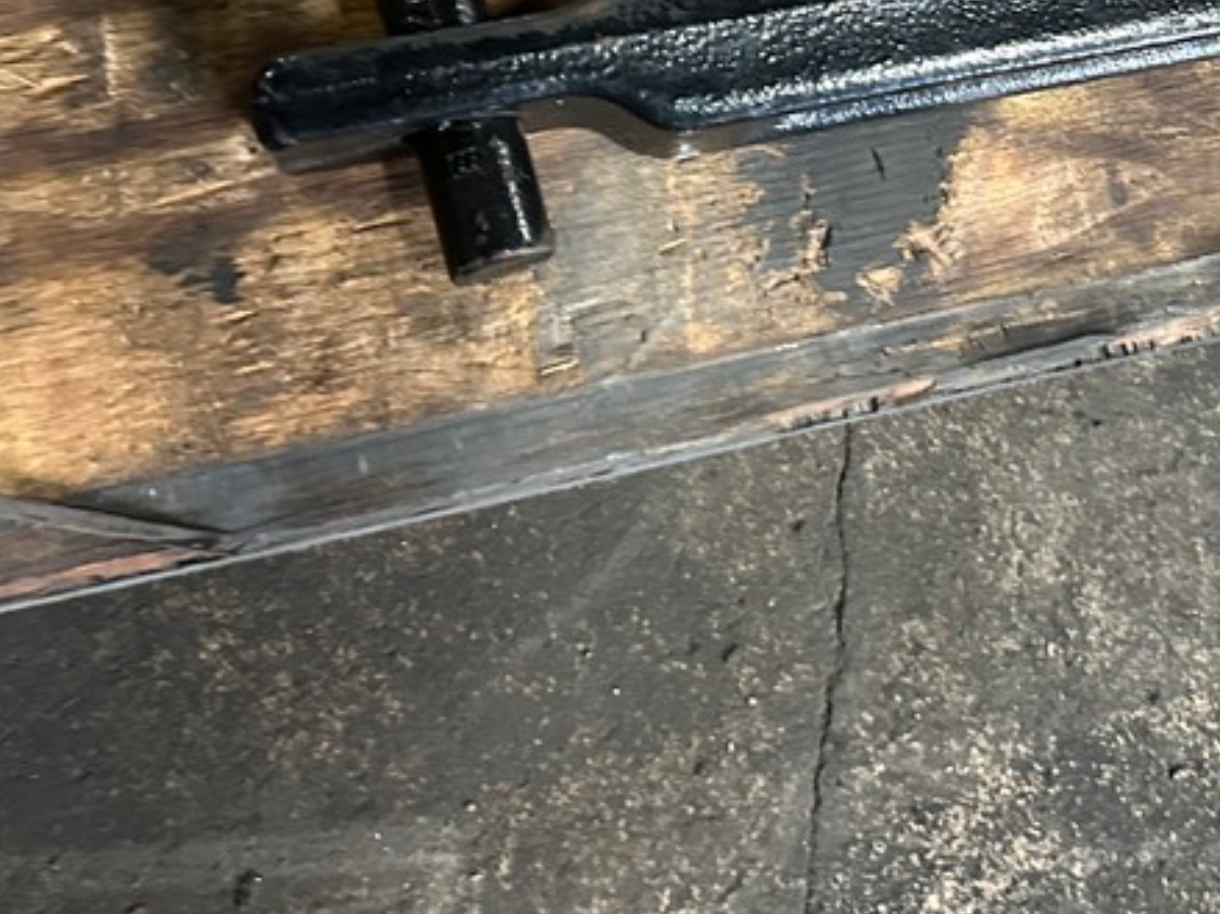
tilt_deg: -67.1
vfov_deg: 24.5
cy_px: -61
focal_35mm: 56
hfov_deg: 33.5
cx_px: 953
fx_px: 1973
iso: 800
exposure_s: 1/40
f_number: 1.78
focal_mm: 6.86
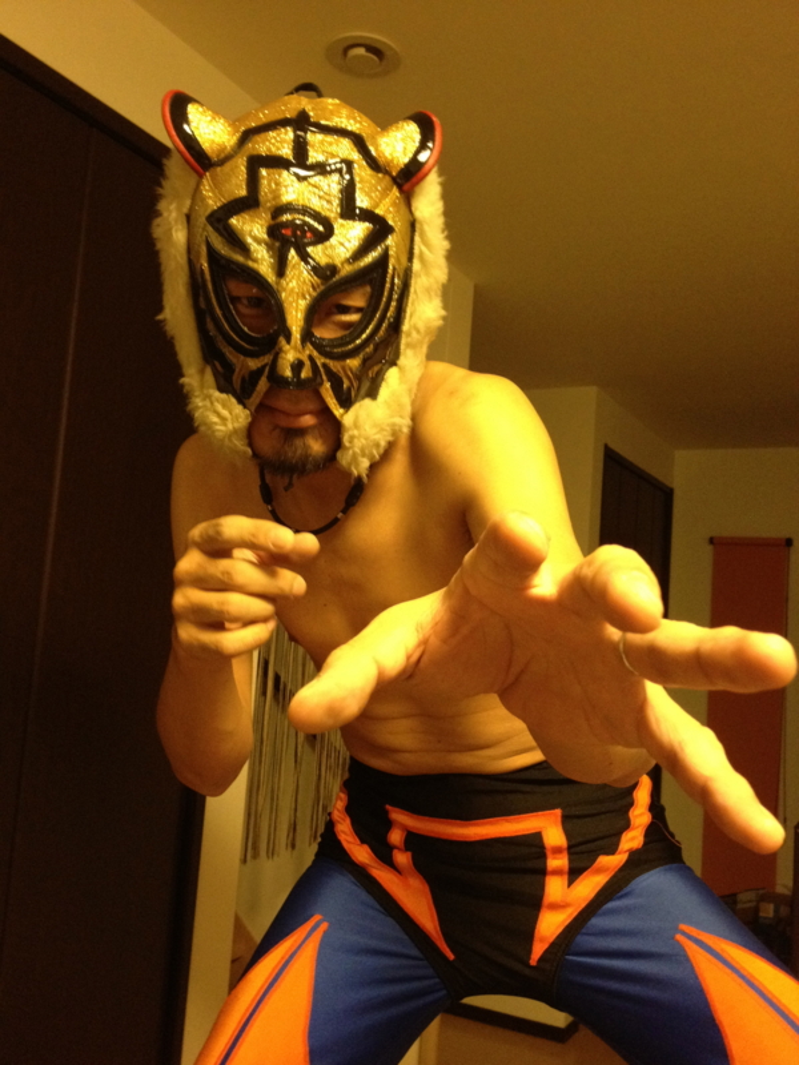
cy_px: 532
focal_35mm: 35
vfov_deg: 52.6
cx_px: 400
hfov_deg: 40.7
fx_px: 1077
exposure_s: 1/20
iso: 320
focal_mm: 4.28
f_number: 2.4
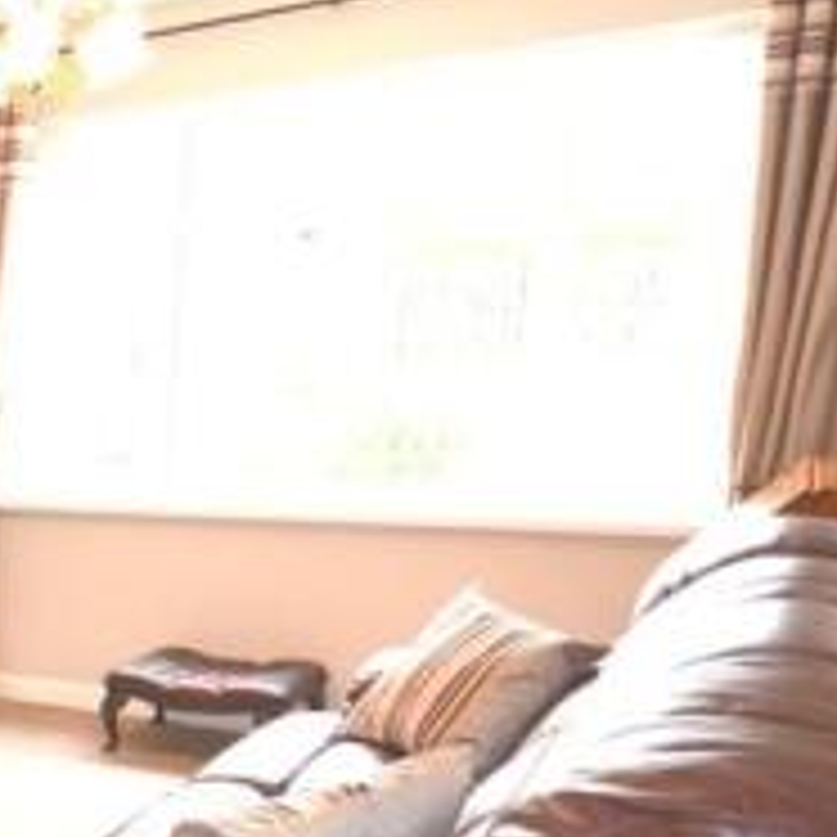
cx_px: -302
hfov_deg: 29.0
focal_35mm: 45
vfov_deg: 35.4
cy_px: 747
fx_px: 1231
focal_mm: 10
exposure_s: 1/60
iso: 400
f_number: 4
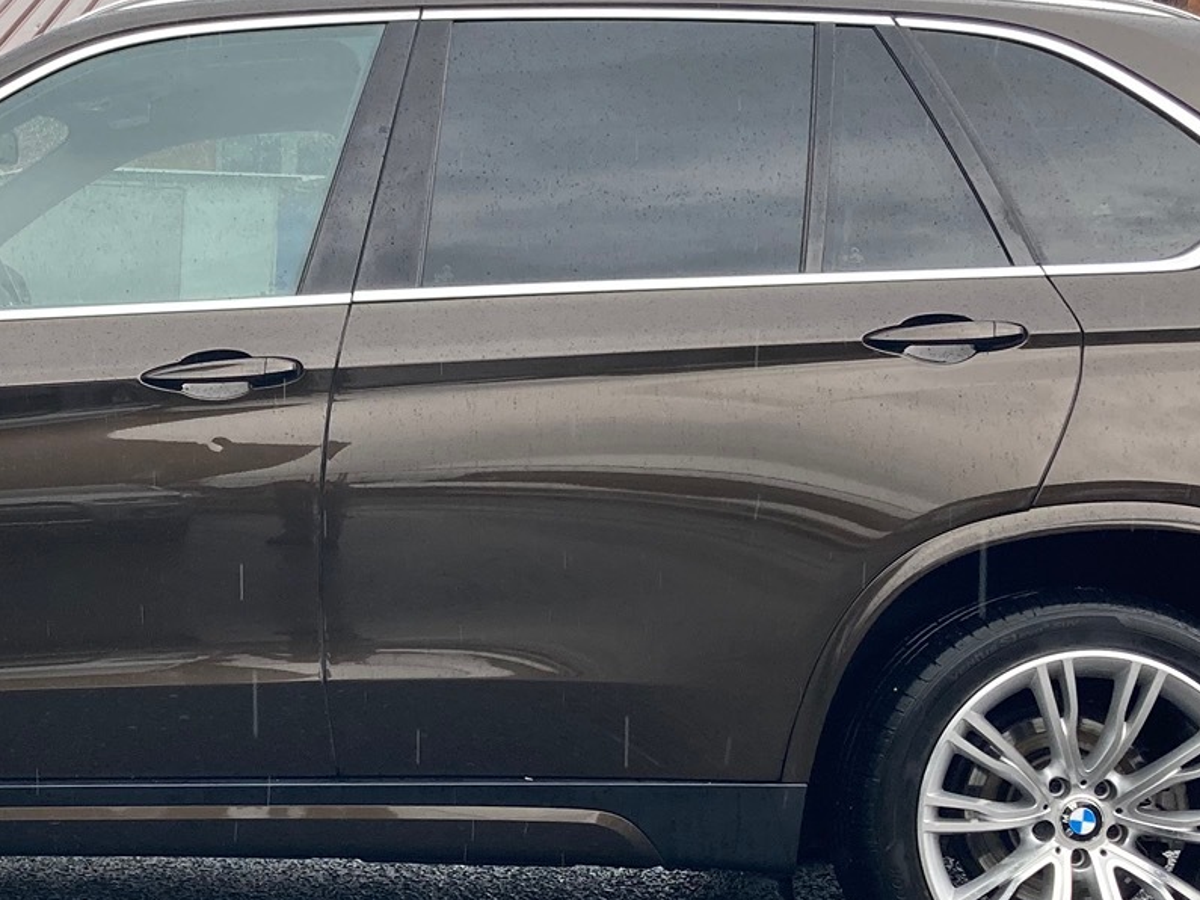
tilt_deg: -1.6
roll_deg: -1.7
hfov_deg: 26.9
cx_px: 240
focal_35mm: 71
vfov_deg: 20.7
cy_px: 429
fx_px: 2461
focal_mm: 3.99
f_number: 1.8
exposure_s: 1/256
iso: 20
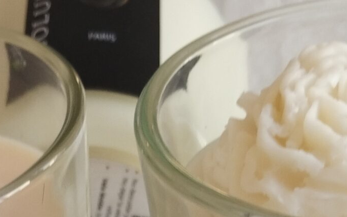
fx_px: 1049
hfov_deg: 18.7
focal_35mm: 111
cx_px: 128
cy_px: 462
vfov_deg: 10.6
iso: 200
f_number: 1.8
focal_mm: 4.27
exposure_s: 1/25
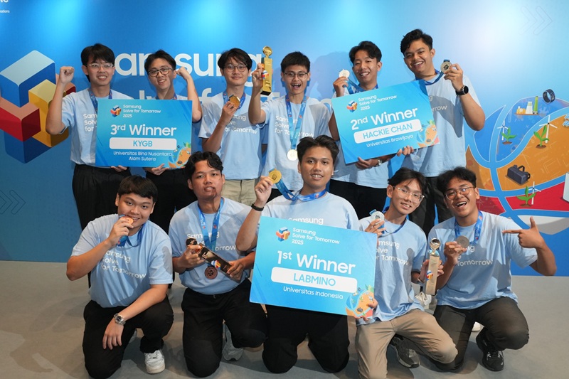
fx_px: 474
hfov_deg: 61.9
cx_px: 284
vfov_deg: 43.6
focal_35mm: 30
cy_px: 190
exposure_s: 1/100
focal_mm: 20
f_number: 5
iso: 2500
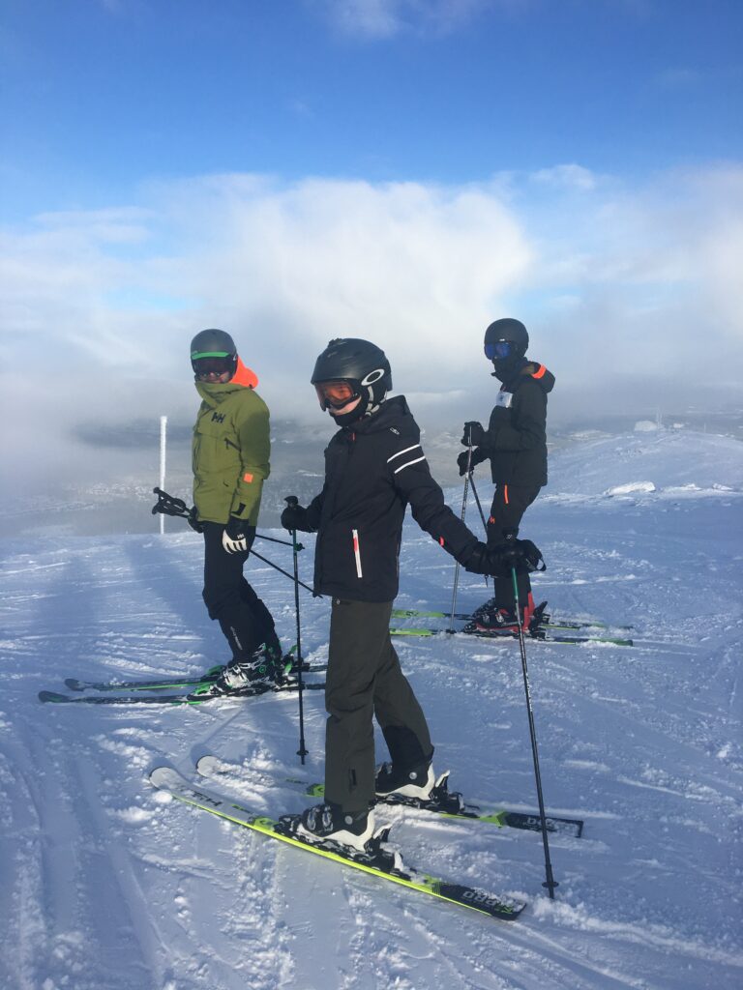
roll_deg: +2.2
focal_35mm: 29
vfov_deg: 61.7
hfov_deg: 48.2
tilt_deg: -9.7
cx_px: 372
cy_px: 495
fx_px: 830
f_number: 2.2
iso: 25
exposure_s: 1/1832
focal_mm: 4.15
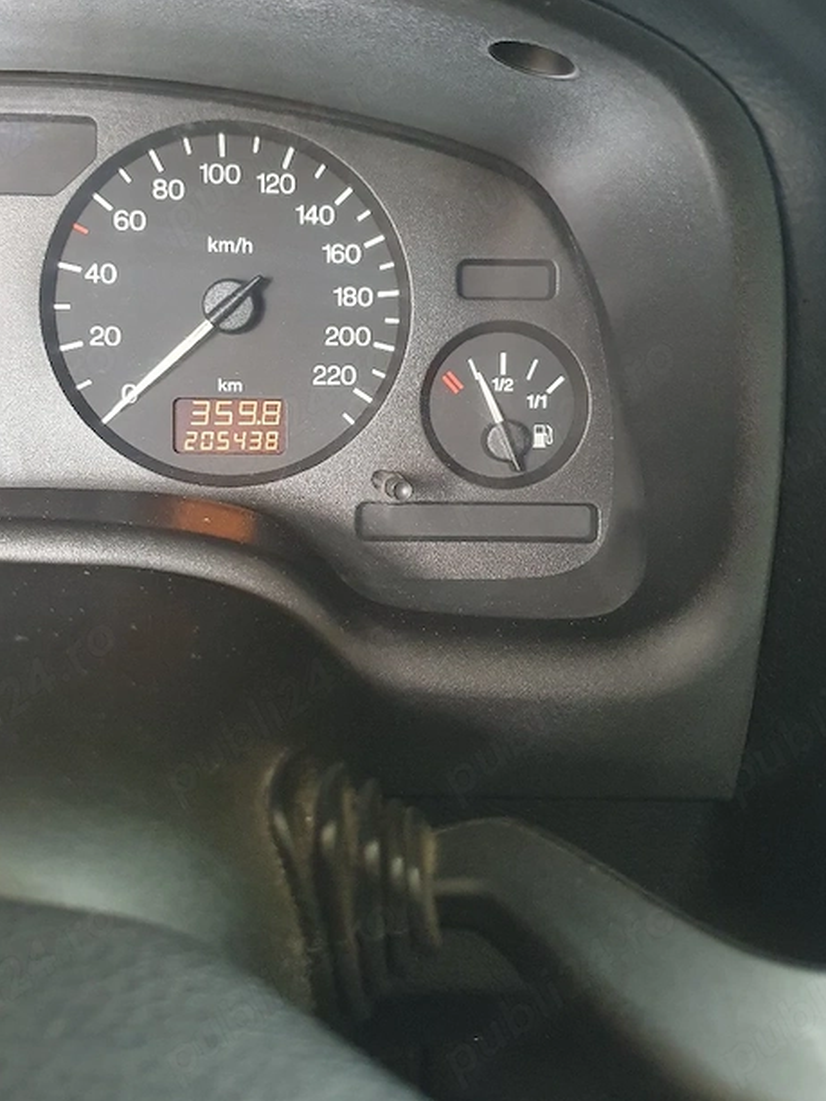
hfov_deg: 41.7
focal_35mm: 34
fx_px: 1082
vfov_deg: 53.8
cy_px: 471
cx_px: 351
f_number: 1.5
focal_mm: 4.32
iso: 500
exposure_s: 1/40
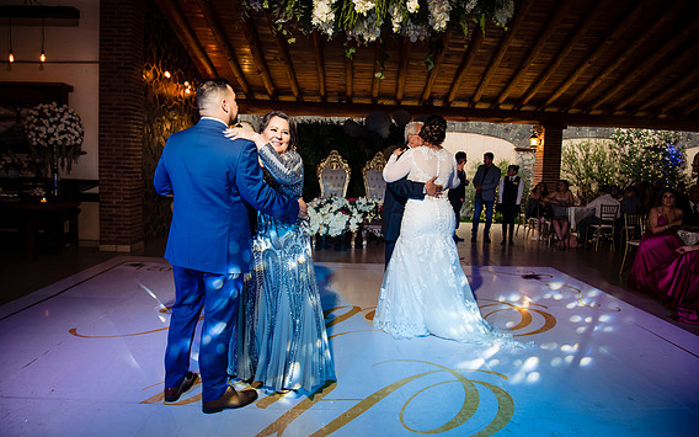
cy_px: 206
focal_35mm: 25
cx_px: 356
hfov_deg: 72.5
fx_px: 476
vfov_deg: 49.3
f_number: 7.1
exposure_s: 1/160
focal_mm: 24
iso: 2000
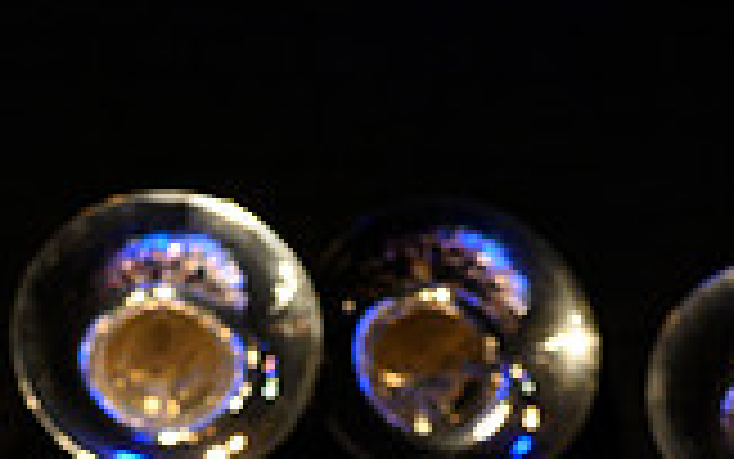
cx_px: 162
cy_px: 976
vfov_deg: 1.6
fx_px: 16929
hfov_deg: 2.5
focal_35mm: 846
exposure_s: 1/500
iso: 5000
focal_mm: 300
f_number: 4
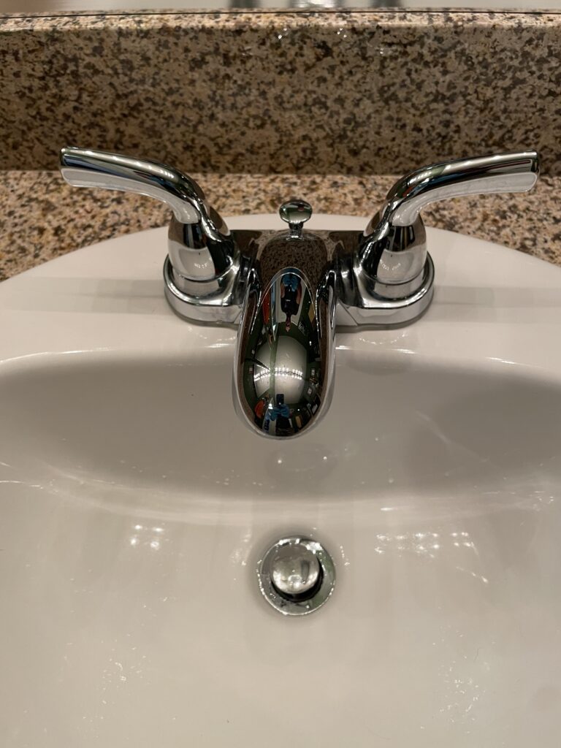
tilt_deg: -59.1
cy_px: 374
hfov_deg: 53.1
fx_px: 562
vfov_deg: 67.3
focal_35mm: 26
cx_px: 280
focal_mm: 4.2
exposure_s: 1/60
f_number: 1.6
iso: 100
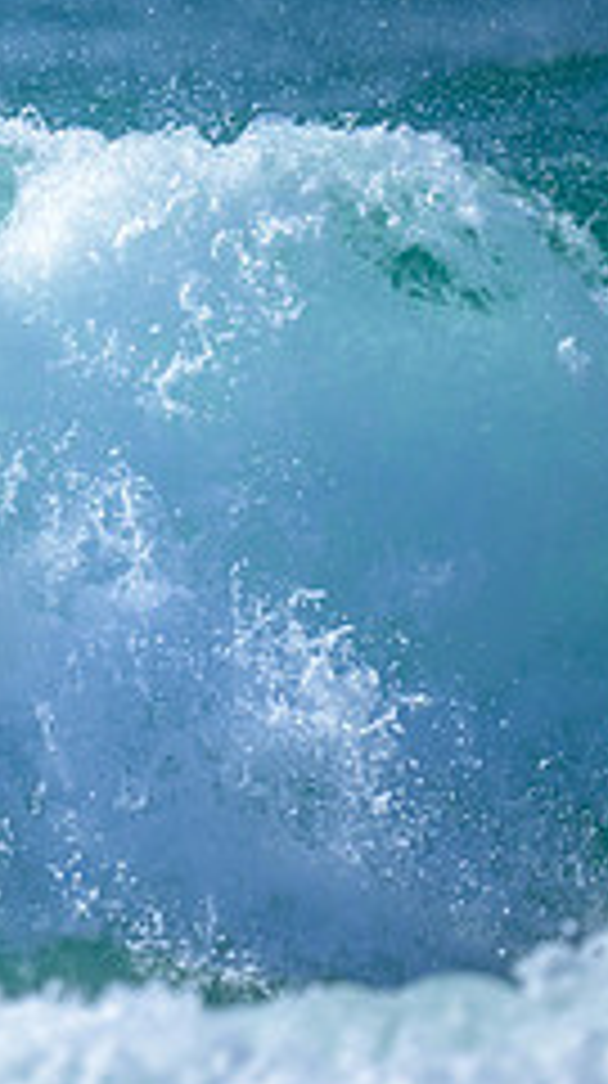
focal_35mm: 2773
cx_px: -489
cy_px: 389
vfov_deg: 0.8
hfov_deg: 0.4
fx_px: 79728
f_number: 6.3
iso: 220
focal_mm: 800
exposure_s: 1/2000
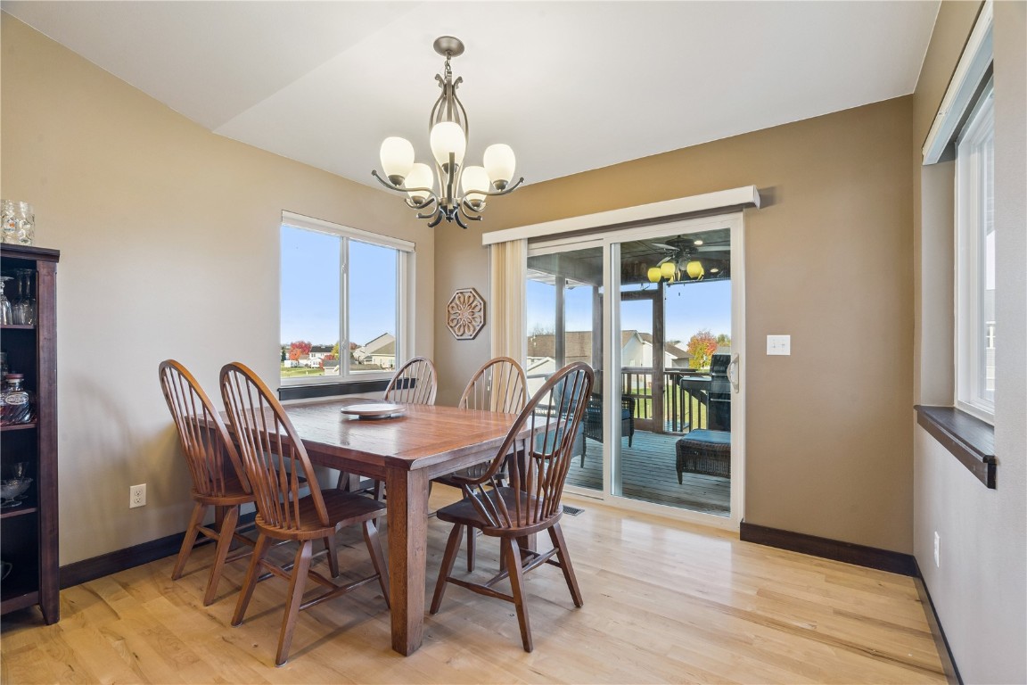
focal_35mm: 16
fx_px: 456
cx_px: 514
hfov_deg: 96.7
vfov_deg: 73.7
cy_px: 342
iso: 400
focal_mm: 16
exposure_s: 1/13
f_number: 10
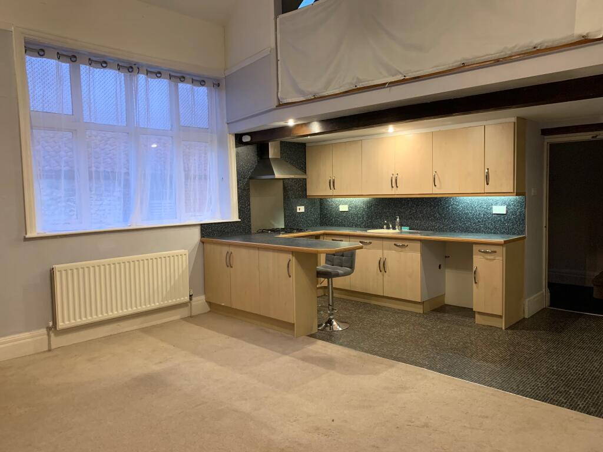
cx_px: 302
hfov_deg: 67.3
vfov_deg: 53.1
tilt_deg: -2.1
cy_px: 226
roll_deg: +1.0
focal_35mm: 26
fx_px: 453
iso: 320
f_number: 1.8
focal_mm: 4.25
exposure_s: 1/50
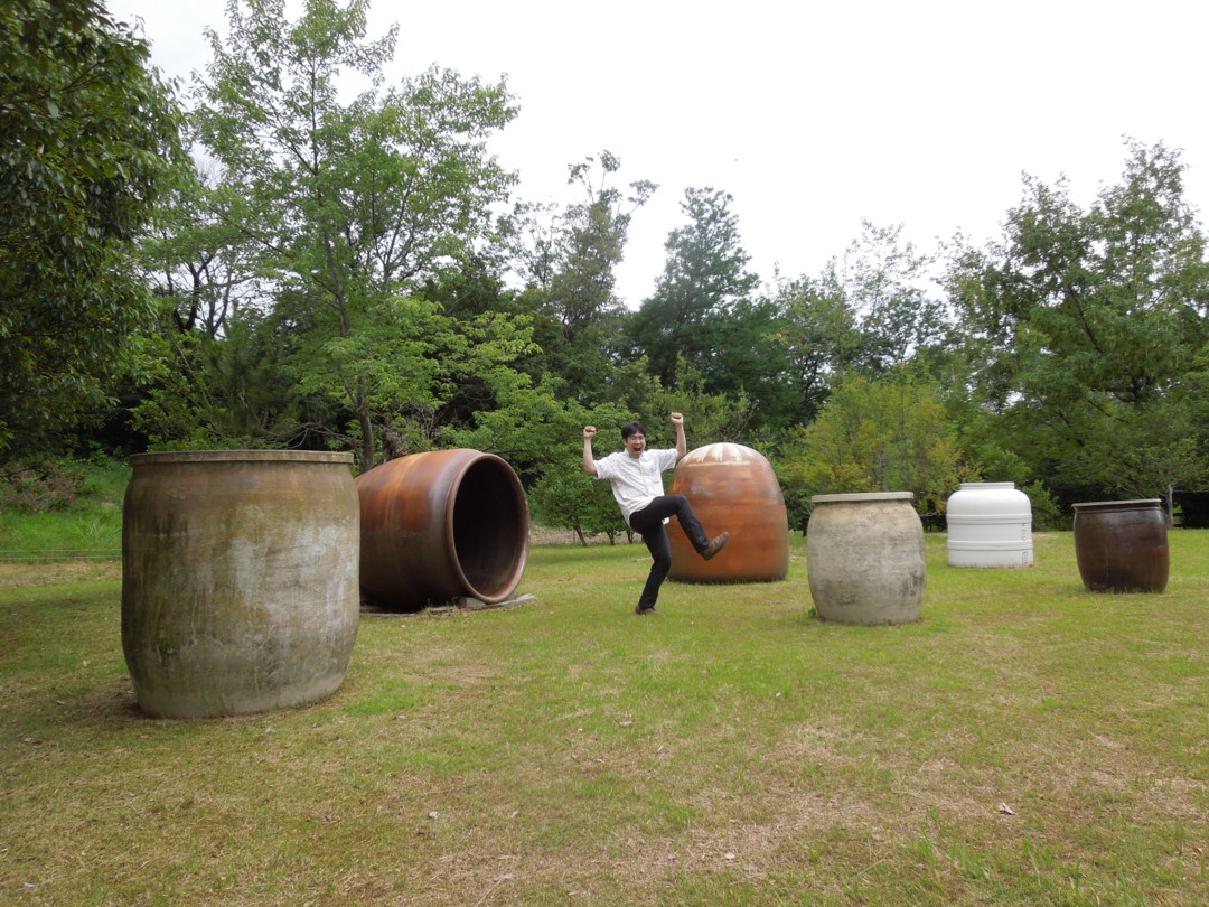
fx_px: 873
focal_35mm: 25
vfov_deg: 54.9
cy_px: 454
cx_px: 604
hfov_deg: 69.4
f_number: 3.3
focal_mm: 4.5
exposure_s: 1/400
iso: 100
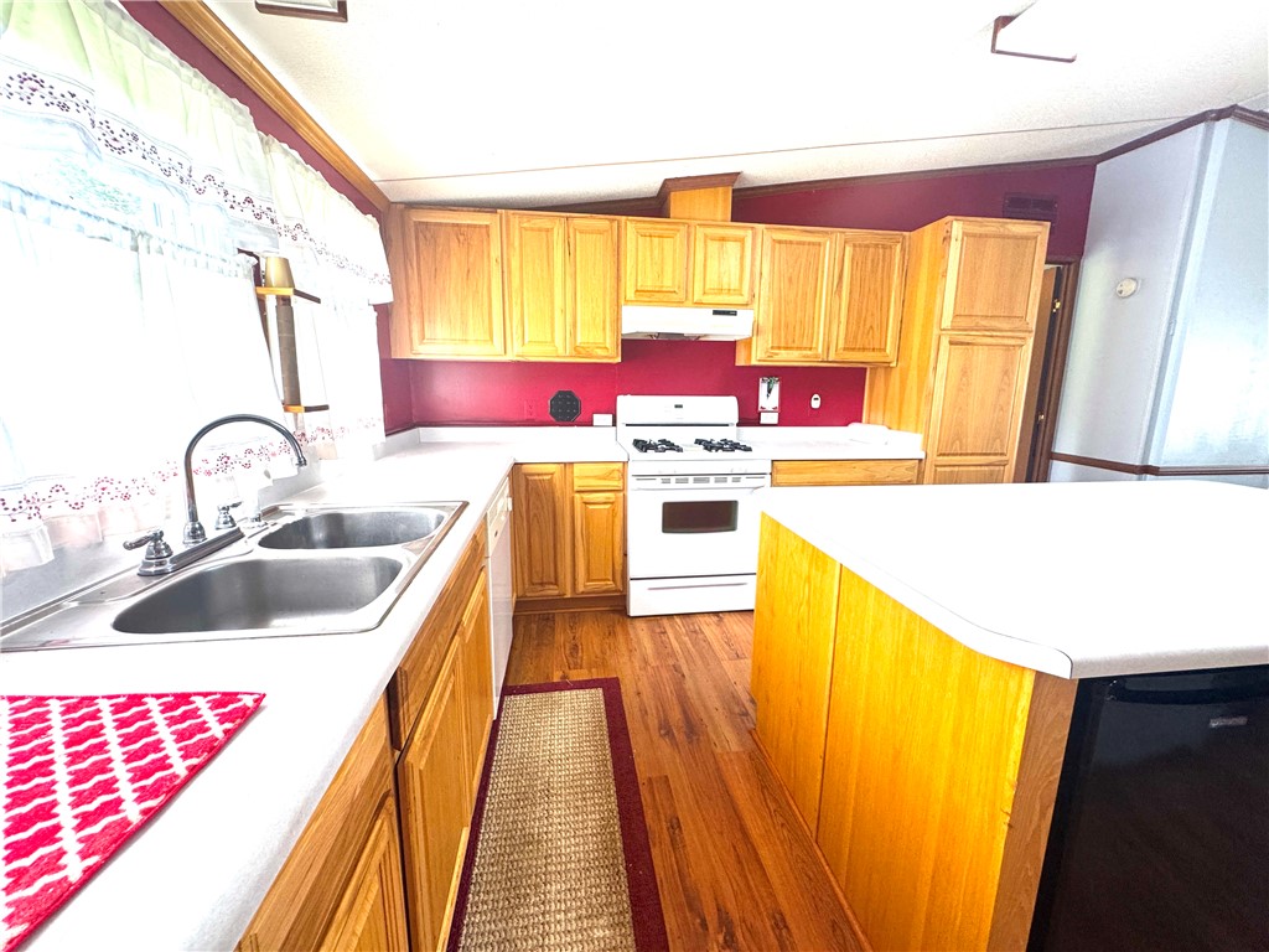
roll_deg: -1.4
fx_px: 513
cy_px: 476
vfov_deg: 85.7
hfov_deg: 102.1
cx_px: 634
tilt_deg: -11.5
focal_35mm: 14
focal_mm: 2.22
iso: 200
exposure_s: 1/120
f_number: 2.2
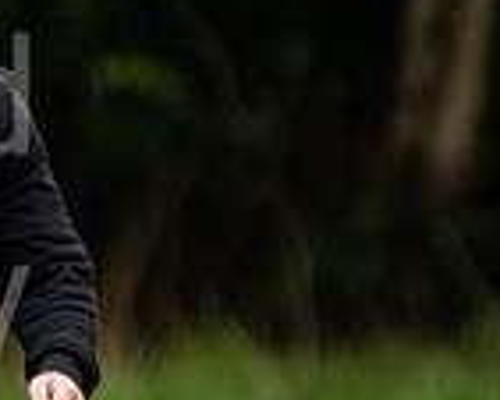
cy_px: 129
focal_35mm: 2900
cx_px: -422
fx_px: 42944
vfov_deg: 0.5
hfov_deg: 0.7
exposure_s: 1/1600
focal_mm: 500
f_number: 5.6
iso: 1250
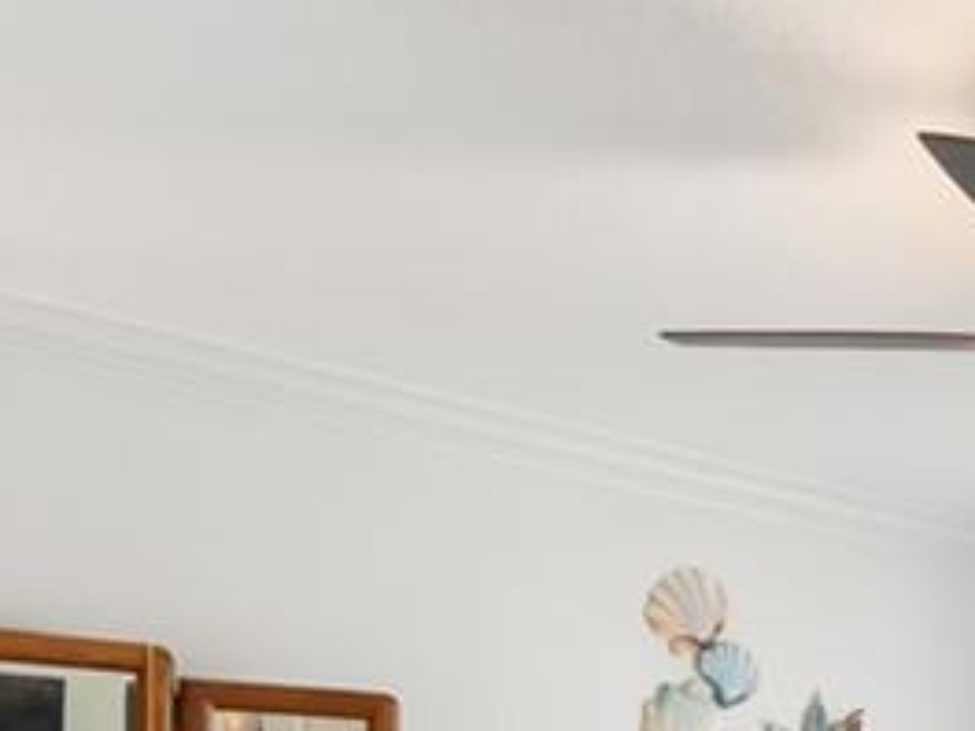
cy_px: 991
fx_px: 1577
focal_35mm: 56
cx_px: 1407
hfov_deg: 26.4
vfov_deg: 22.8
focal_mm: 10
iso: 1000
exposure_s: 1/125
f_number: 4.5
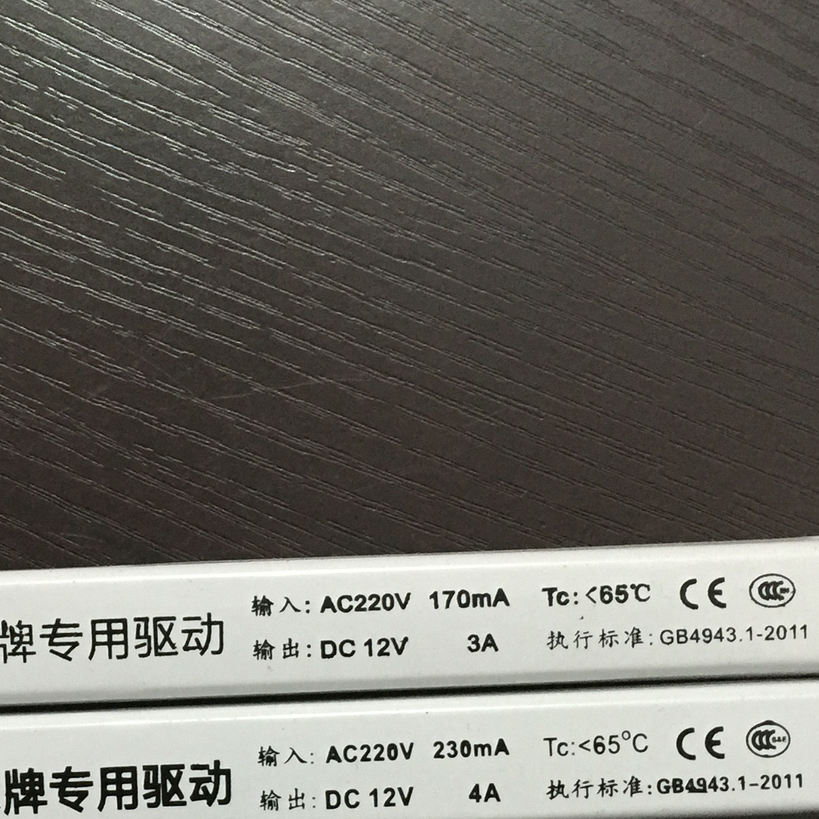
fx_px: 2034
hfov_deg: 22.2
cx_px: 88
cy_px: 606
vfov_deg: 22.6
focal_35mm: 76
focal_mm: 4.15
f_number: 2.2
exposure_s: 1/8
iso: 160
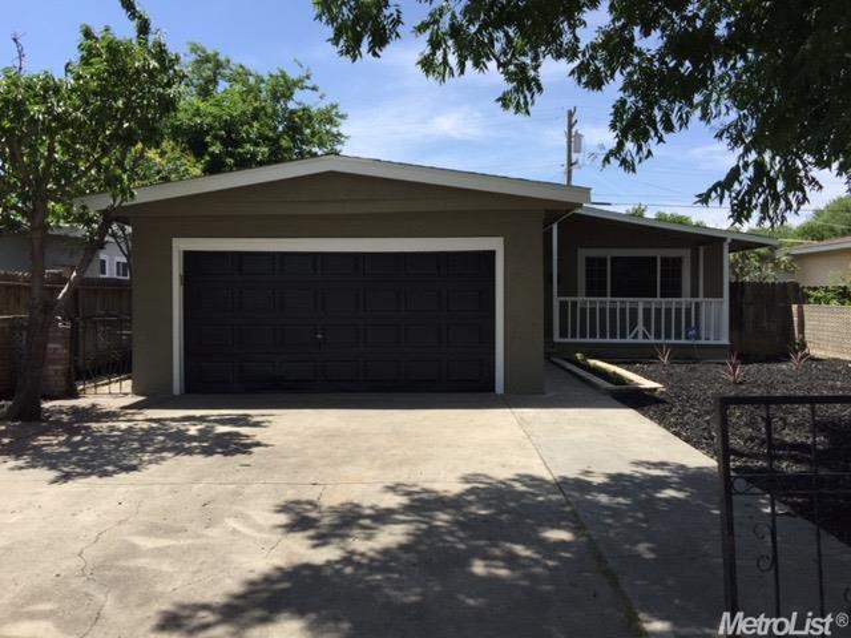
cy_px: 319
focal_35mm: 29
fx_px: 713
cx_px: 426
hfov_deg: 61.7
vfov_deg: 48.2
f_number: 2.2
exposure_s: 1/1464
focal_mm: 4.15
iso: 32
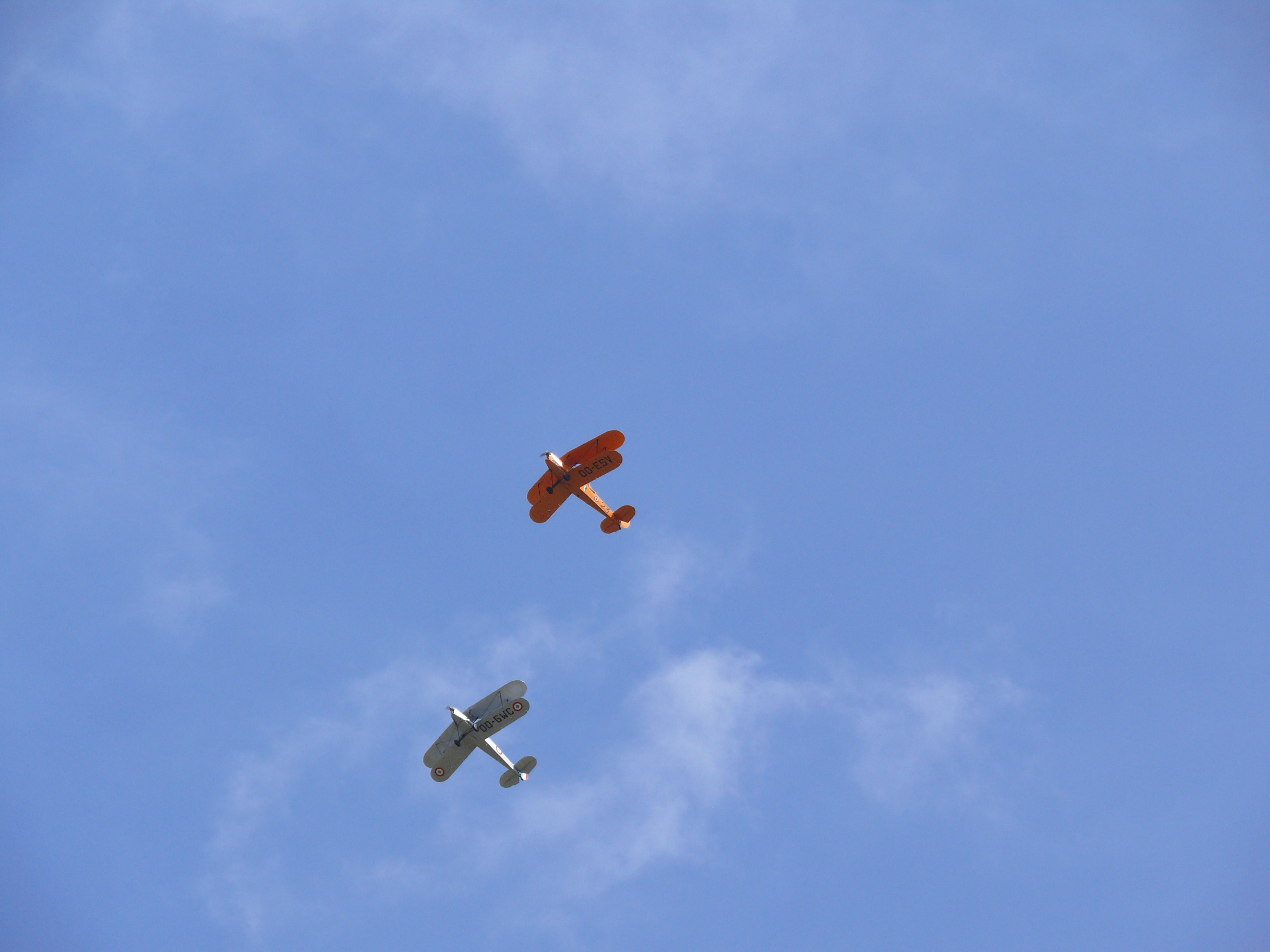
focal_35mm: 170
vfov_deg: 8.7
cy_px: 476
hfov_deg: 11.6
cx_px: 635
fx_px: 6237
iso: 100
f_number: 4.5
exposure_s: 1/1000
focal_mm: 36
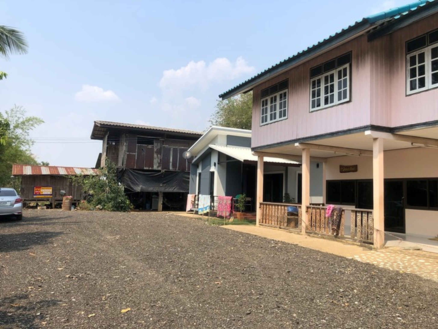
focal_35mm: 28
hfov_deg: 63.4
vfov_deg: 49.7
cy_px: 164
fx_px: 354
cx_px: 219
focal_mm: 4
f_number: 1.8
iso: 20
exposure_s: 1/2000
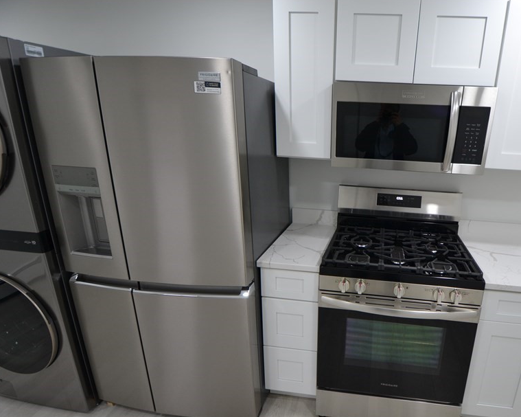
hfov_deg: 80.5
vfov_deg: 70.8
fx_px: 293
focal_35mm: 19
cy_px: 215
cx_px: 348
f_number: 4
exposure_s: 1/60
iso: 400
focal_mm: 10
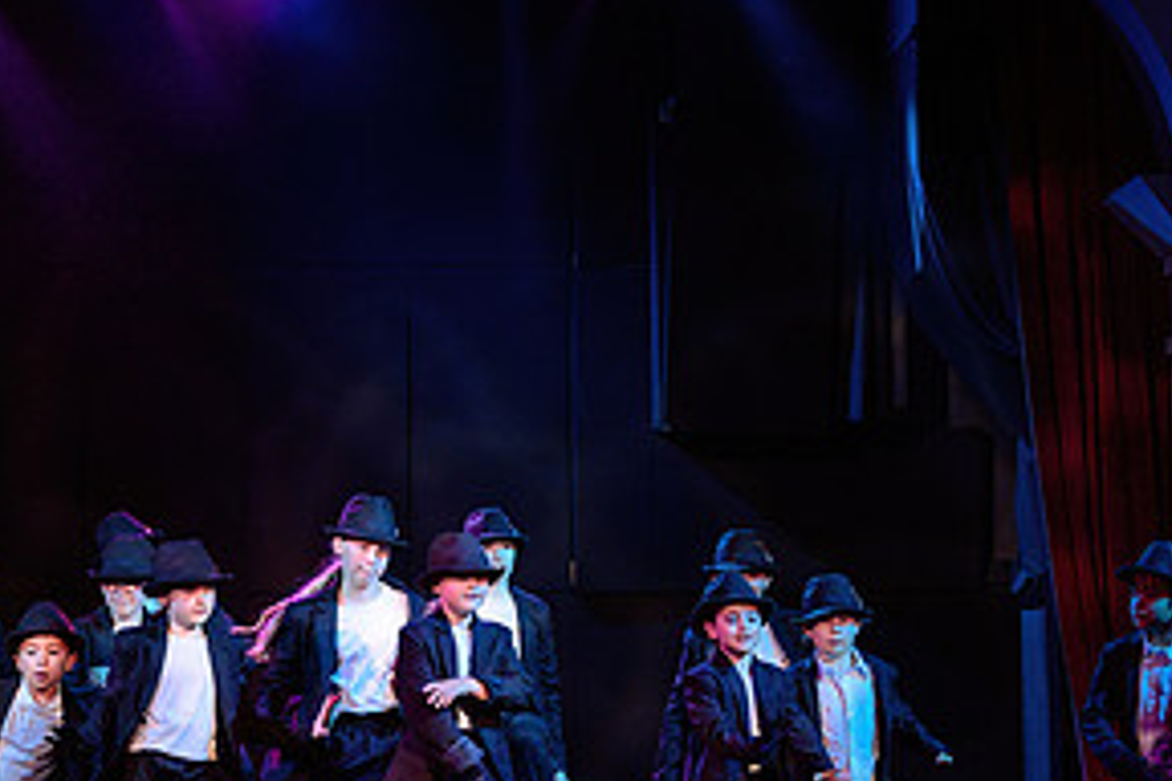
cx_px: 434
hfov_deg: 13.1
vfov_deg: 8.7
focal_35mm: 157
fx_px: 5111
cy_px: 485
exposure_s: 1/200
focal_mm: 75
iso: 1600
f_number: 2.8
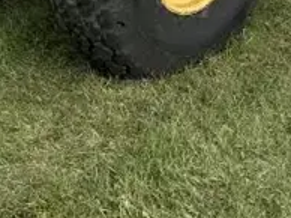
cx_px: 232
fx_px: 999
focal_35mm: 119
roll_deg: +0.3
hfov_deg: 16.5
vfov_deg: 11.0
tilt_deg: -7.0
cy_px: -257
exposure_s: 1/3356
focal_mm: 6.86
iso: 80
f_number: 1.78
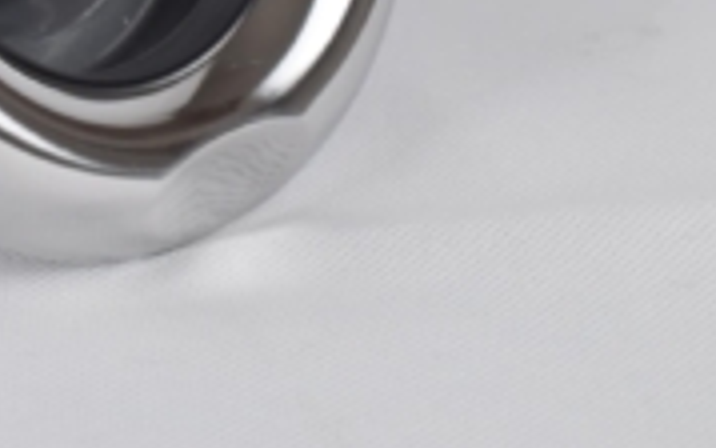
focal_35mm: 177
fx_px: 3455
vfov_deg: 7.3
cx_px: -24
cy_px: -148
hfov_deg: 11.7
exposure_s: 1/125
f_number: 7.1
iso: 640
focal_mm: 46
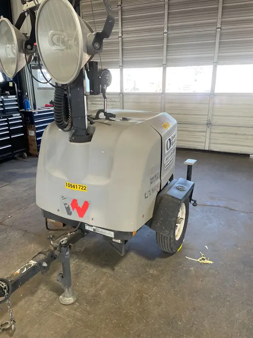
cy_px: 169
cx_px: 126
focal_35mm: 26
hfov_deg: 53.1
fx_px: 253
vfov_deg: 67.3
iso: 125
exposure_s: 1/120
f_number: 1.6
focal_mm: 4.2
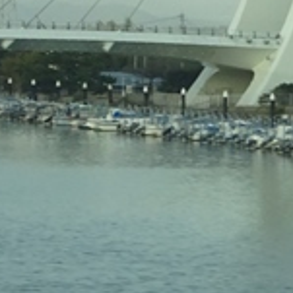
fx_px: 3055
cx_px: 246
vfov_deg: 5.5
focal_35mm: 319
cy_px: 13
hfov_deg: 5.5
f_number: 5
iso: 250
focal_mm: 13.26
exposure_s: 1/250
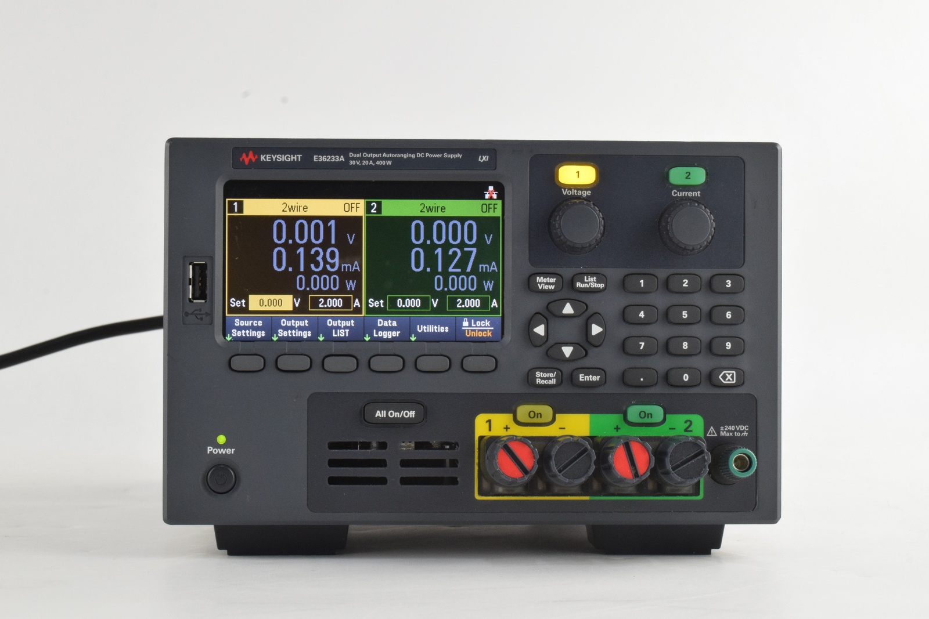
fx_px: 2129
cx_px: 464
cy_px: 310
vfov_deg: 16.6
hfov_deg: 24.6
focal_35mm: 82
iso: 1600
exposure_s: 1/30
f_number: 22
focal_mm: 55
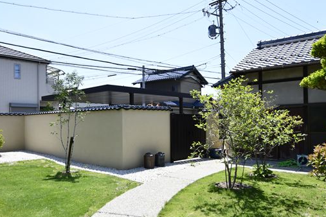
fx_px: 272
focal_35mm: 30
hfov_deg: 61.8
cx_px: 147
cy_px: 123
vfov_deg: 43.5
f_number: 6.3
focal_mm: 19
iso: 125
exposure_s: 1/320
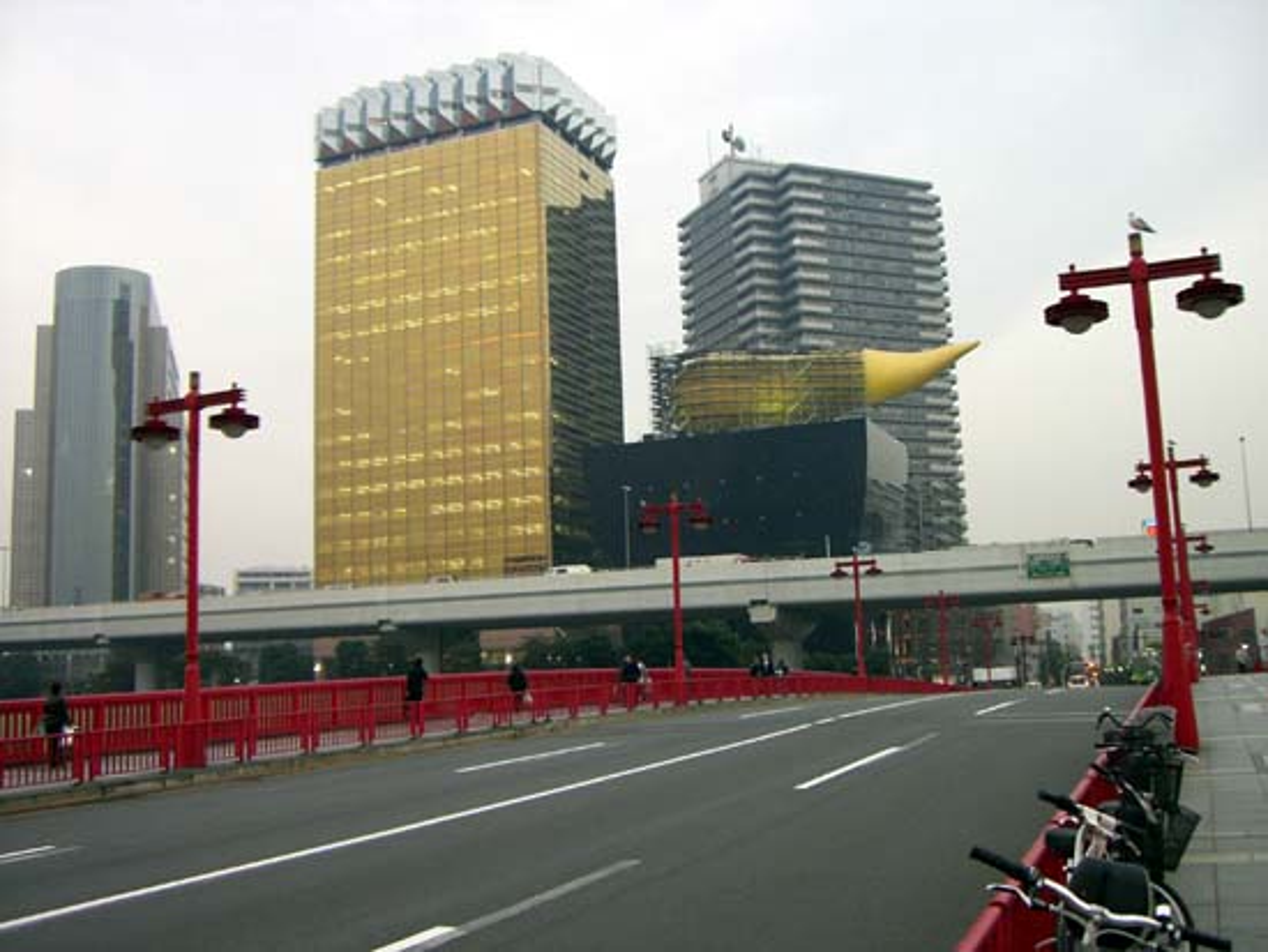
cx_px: 634
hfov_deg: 49.0
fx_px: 1393
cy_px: 476
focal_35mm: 38
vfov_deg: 37.7
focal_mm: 6.2
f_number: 2.7
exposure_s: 1/40
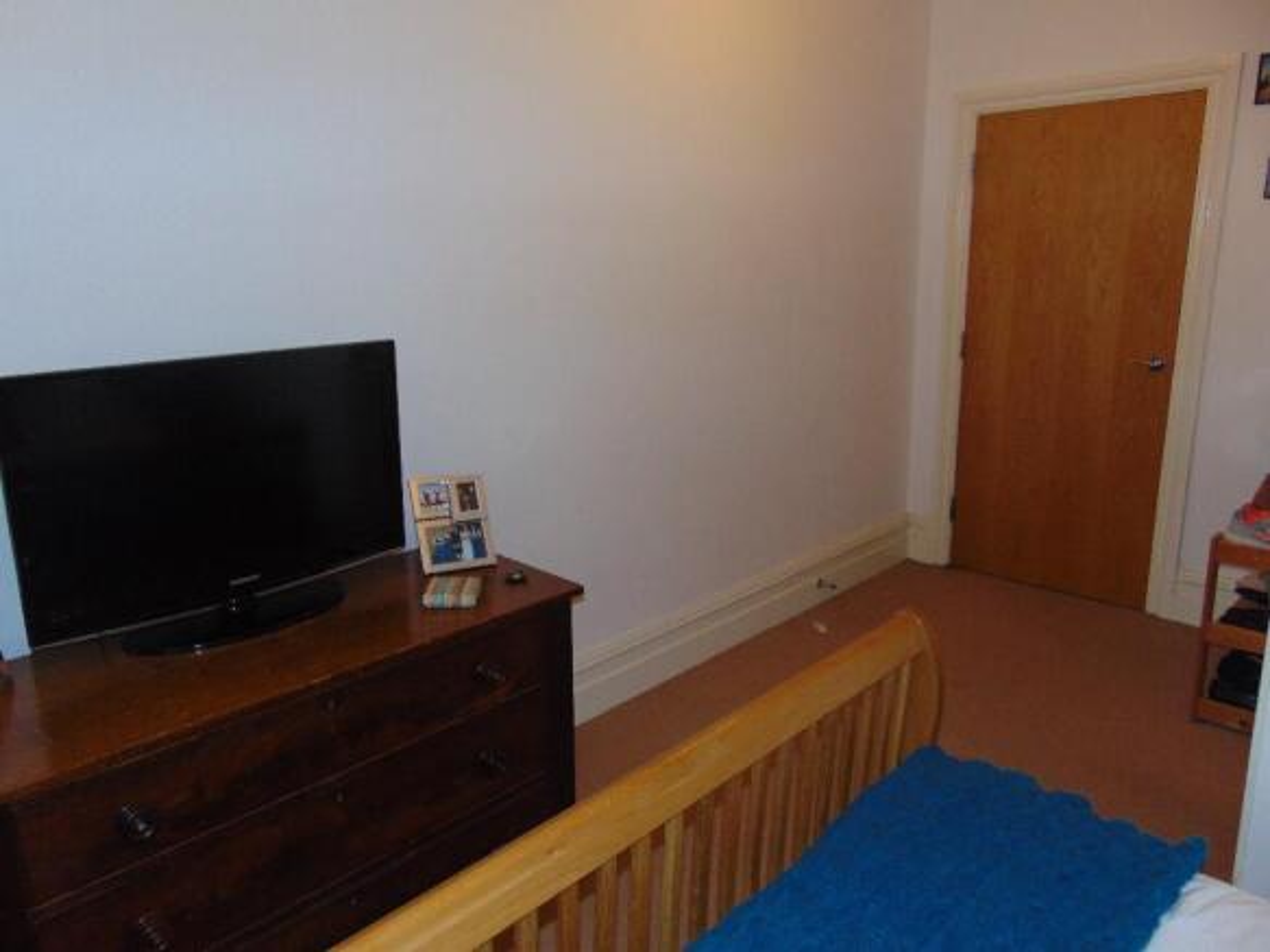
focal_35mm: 25
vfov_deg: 54.9
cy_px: 476
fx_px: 917
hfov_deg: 69.4
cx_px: 635
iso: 200
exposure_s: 1/30
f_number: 3
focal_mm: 4.5
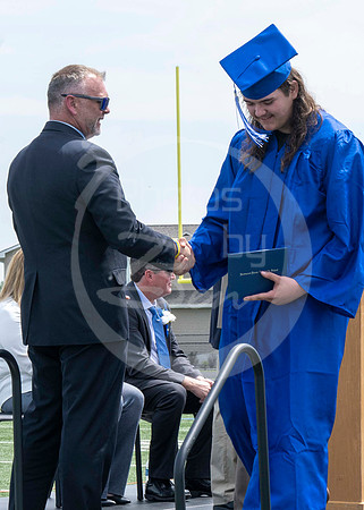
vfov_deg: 11.3
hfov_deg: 8.1
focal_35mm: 177
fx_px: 2570
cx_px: 32
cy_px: 131
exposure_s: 1/250
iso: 200
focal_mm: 70
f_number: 13
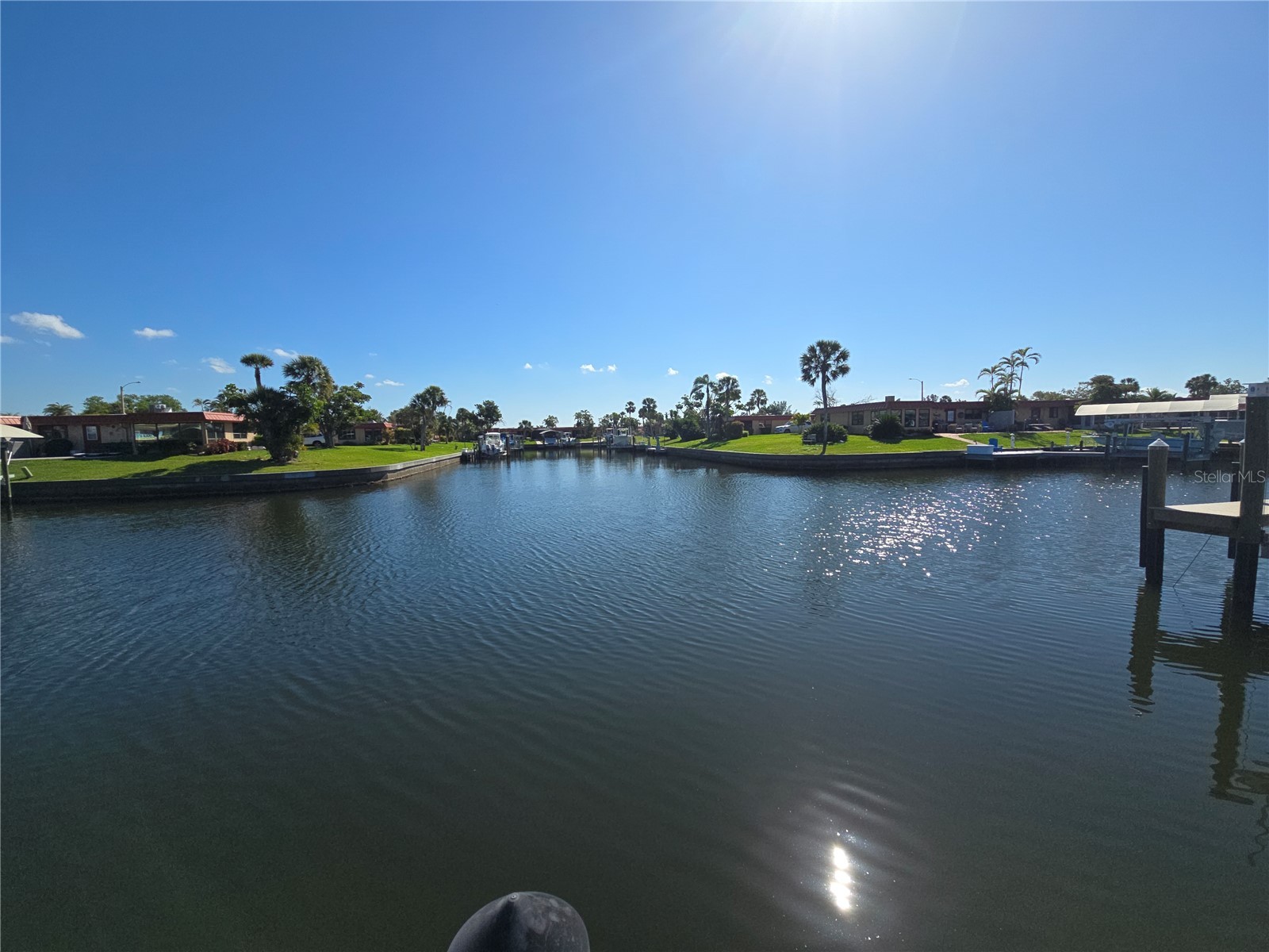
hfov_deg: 106.2
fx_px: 477
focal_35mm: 13
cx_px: 634
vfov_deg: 89.9
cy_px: 476
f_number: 2.2
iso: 50
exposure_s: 1/3300
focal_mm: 2.2
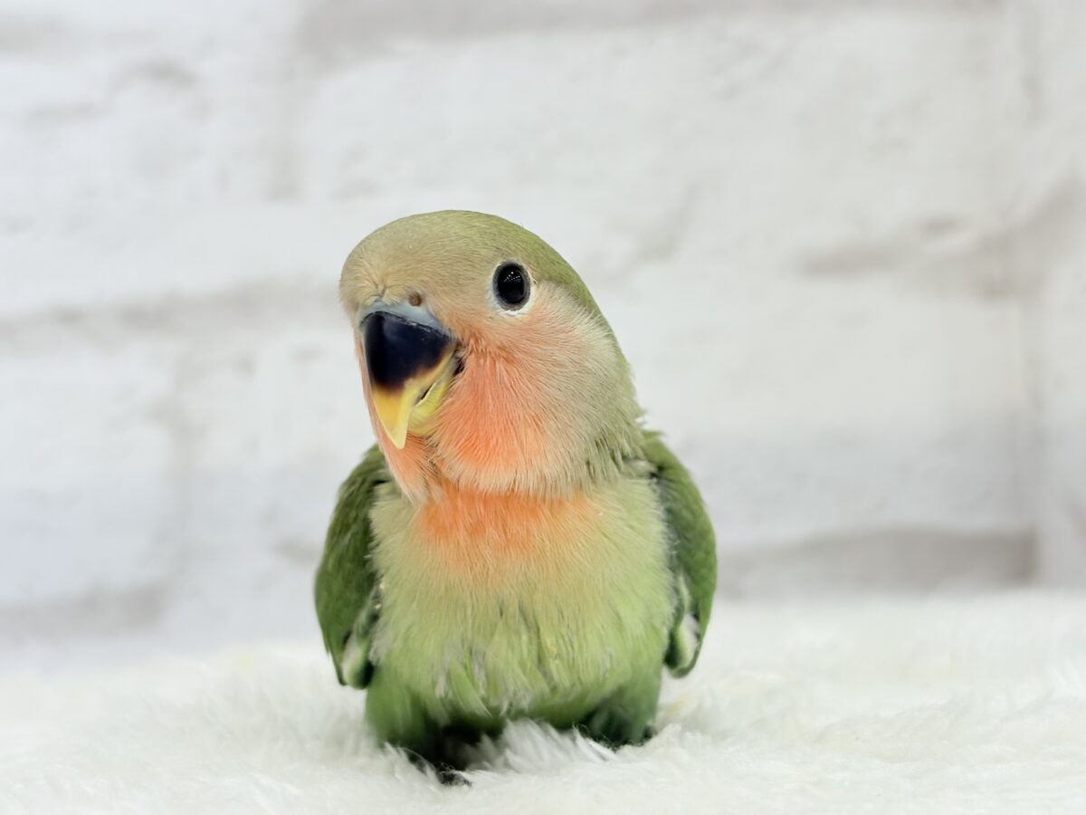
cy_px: 408
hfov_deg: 36.8
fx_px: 1631
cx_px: 543
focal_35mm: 52
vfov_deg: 28.0
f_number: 1.6
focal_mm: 5.96
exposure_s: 1/100
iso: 80
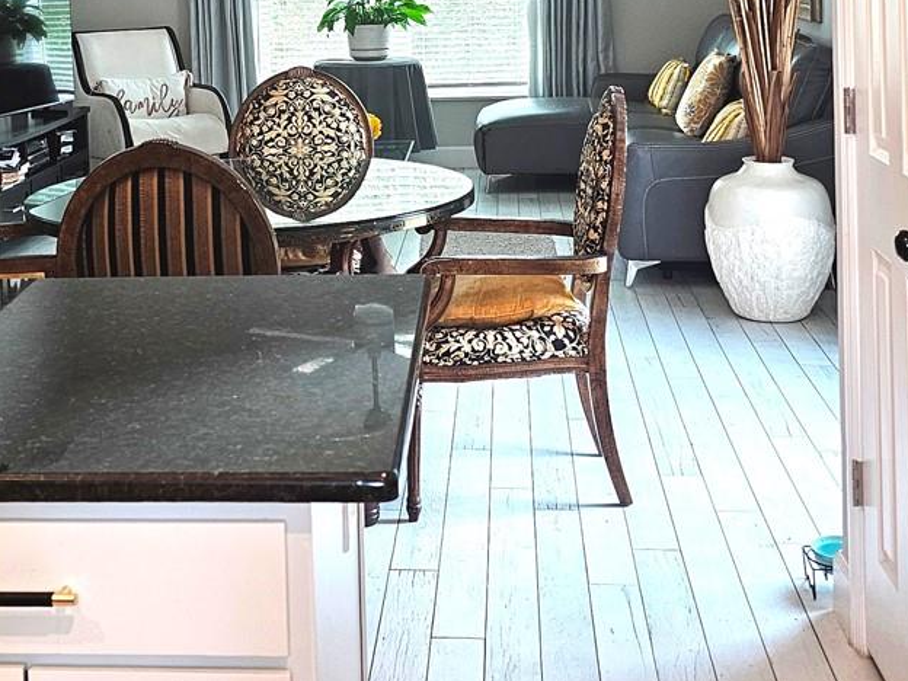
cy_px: 26
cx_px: 346
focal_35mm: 59
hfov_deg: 32.6
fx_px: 1548
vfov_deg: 23.9
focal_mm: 6.3
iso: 160
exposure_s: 1/120
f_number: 1.7
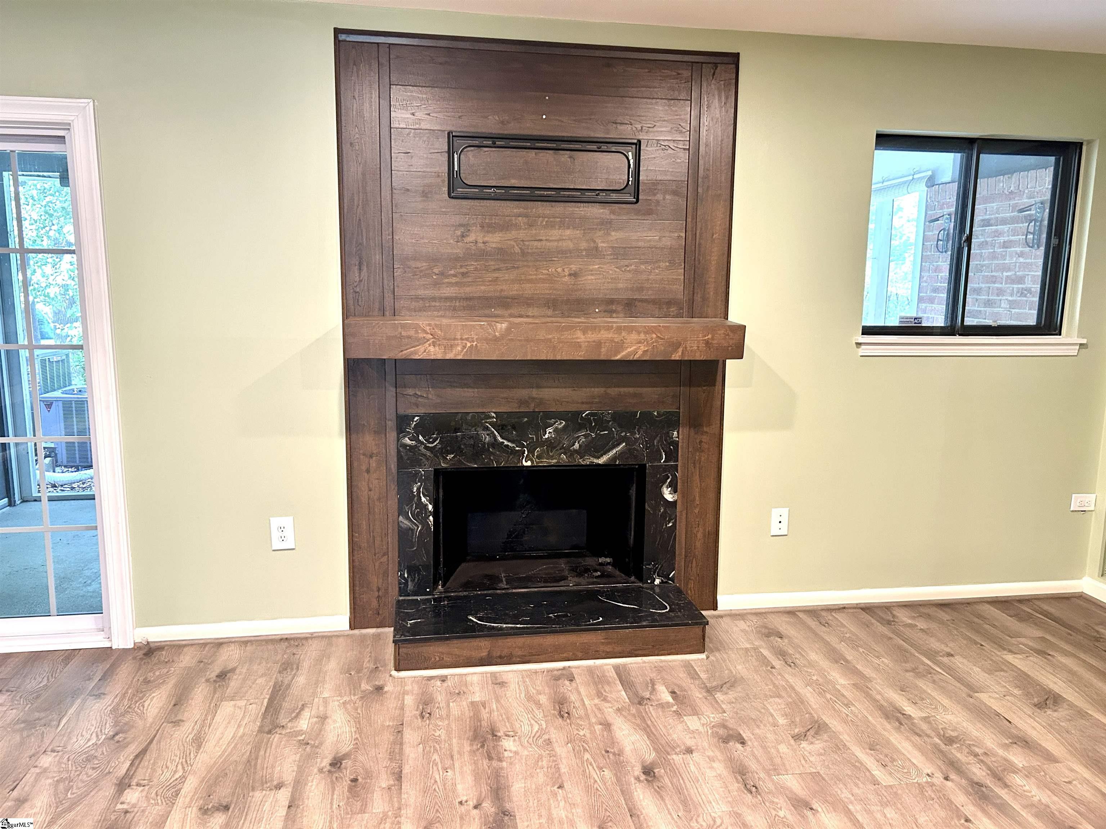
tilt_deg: -9.6
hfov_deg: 67.3
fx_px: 831
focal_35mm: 26
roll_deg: -0.4
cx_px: 553
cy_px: 414
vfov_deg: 53.1
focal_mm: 5.7
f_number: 1.5
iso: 320
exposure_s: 1/60
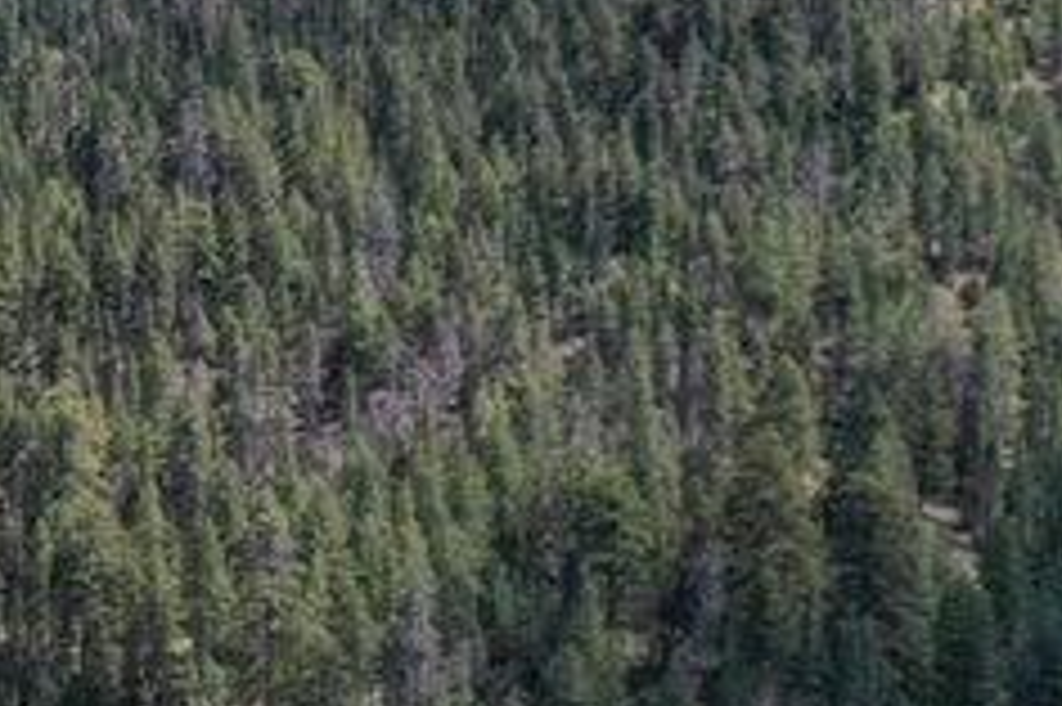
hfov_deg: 14.9
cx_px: -1022
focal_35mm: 114
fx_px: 3361
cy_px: 301
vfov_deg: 12.0
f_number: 3.2
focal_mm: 10.26
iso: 100
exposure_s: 1/1250
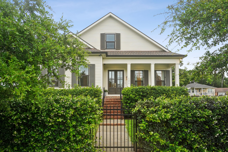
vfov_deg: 61.9
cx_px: 114
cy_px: 76
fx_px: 127
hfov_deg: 84.0
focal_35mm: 20
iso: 800
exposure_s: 1/100
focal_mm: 20
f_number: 11
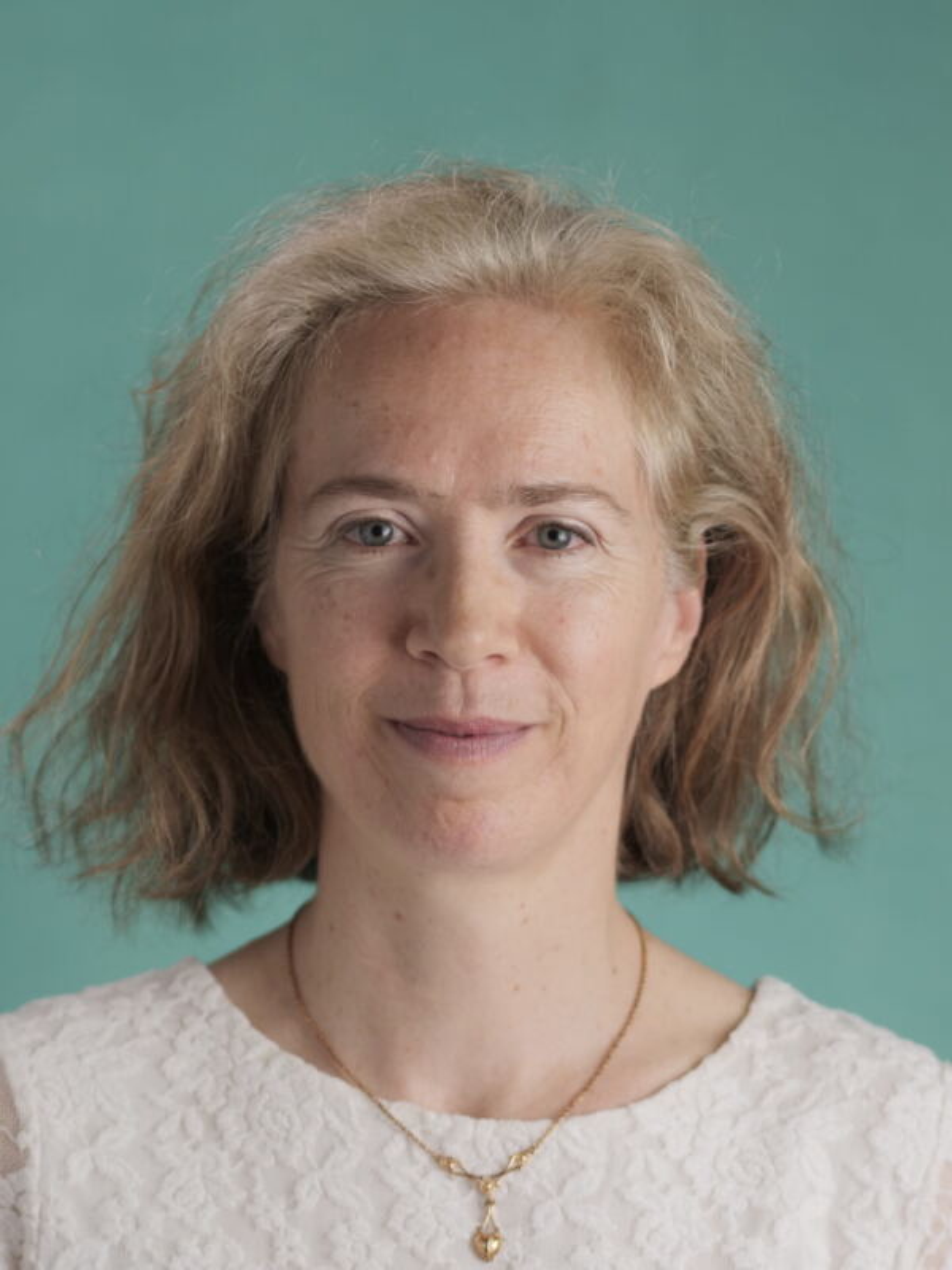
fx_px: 3300
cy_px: 635
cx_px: 476
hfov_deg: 16.4
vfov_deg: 21.8
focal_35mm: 90
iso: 200
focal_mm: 45
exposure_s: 1/250
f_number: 1.8
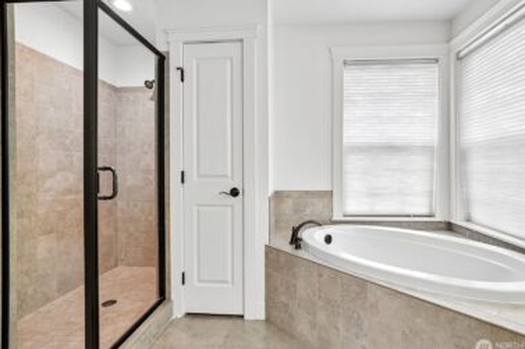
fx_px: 248
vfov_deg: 70.4
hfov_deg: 93.2
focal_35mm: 17
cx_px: 277
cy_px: 174
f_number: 8
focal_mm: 16
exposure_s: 1/30
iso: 1600
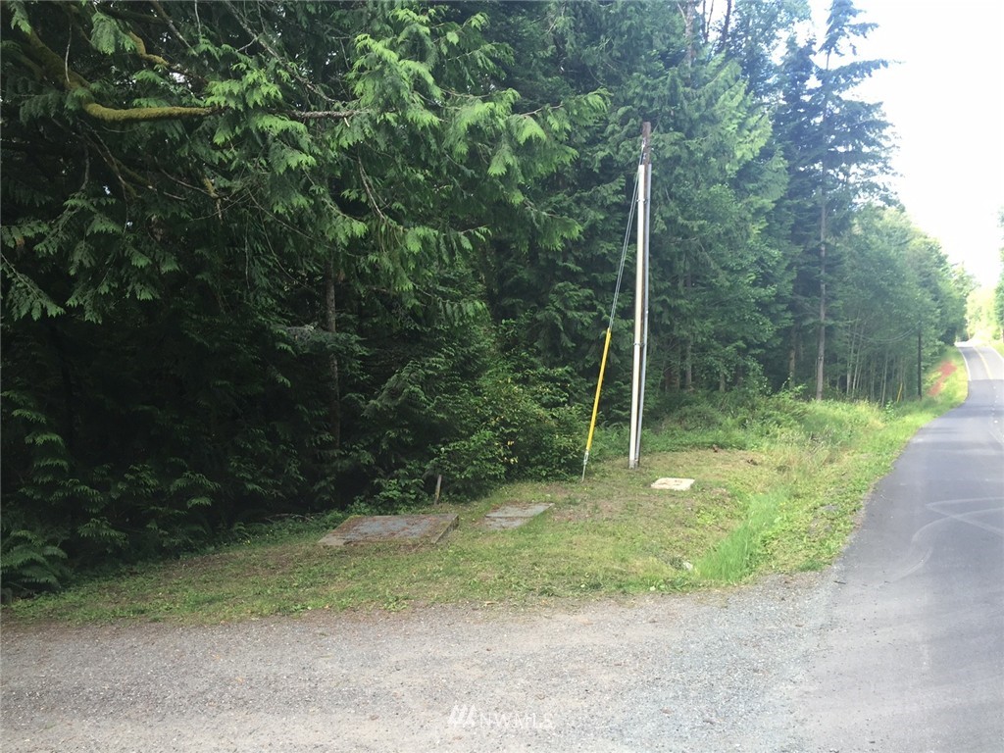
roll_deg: +2.1
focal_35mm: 29
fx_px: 841
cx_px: 502
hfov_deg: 61.7
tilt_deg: -4.1
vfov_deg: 48.2
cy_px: 376
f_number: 2.2
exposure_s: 1/137
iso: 32
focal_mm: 4.15
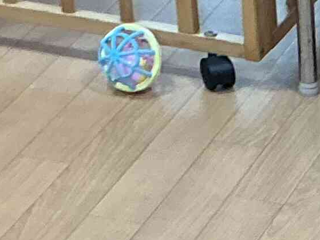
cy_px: 498
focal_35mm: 209
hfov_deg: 9.0
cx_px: 602
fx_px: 1933
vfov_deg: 6.9
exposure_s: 1/60
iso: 50
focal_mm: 3
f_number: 1.8
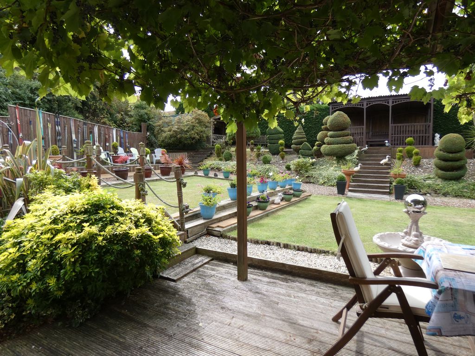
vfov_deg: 66.0
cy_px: 178
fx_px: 274
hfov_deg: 81.7
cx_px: 238
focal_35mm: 20
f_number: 2.8
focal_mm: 3.6
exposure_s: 1/320
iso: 80
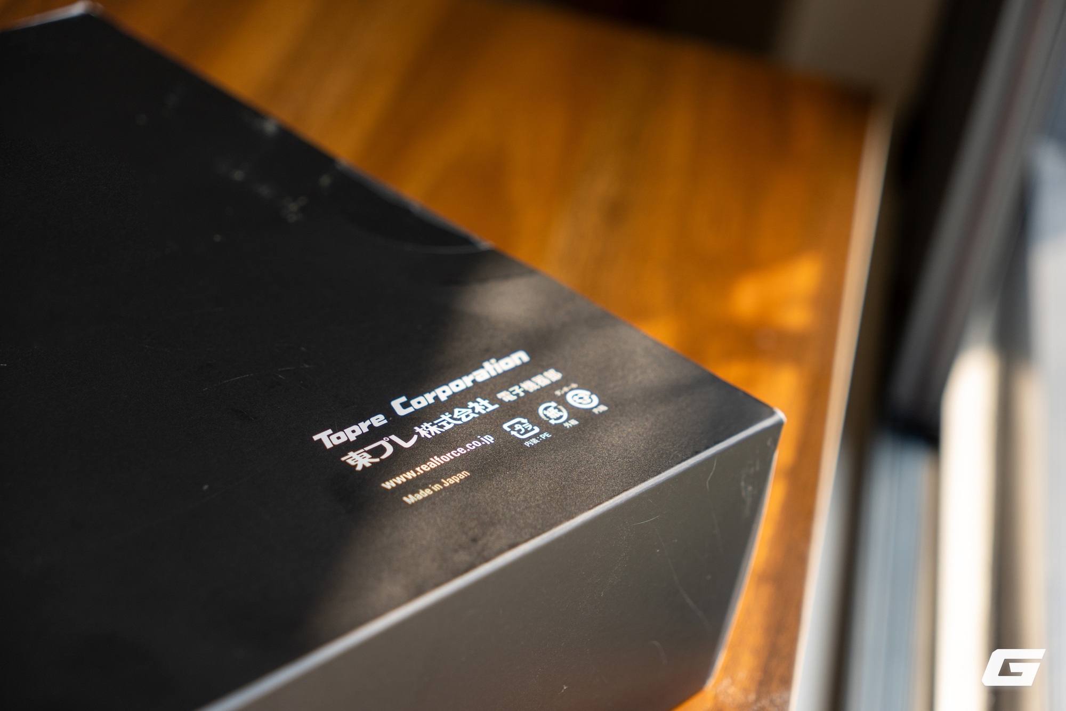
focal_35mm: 75
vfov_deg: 18.2
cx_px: 533
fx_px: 2221
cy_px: 356
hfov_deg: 27.0
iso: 125
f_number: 3.5
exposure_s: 1/200
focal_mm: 50
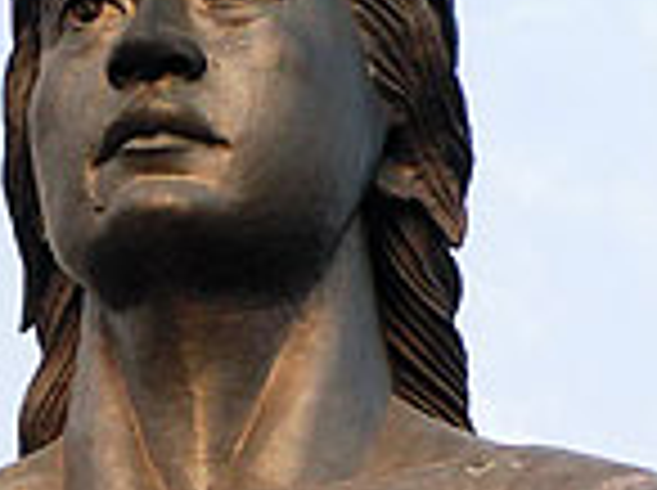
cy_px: 508
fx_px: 7314
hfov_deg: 5.1
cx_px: 248
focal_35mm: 386
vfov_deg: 3.8
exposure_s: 1/100
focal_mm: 20.8
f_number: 4
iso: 50
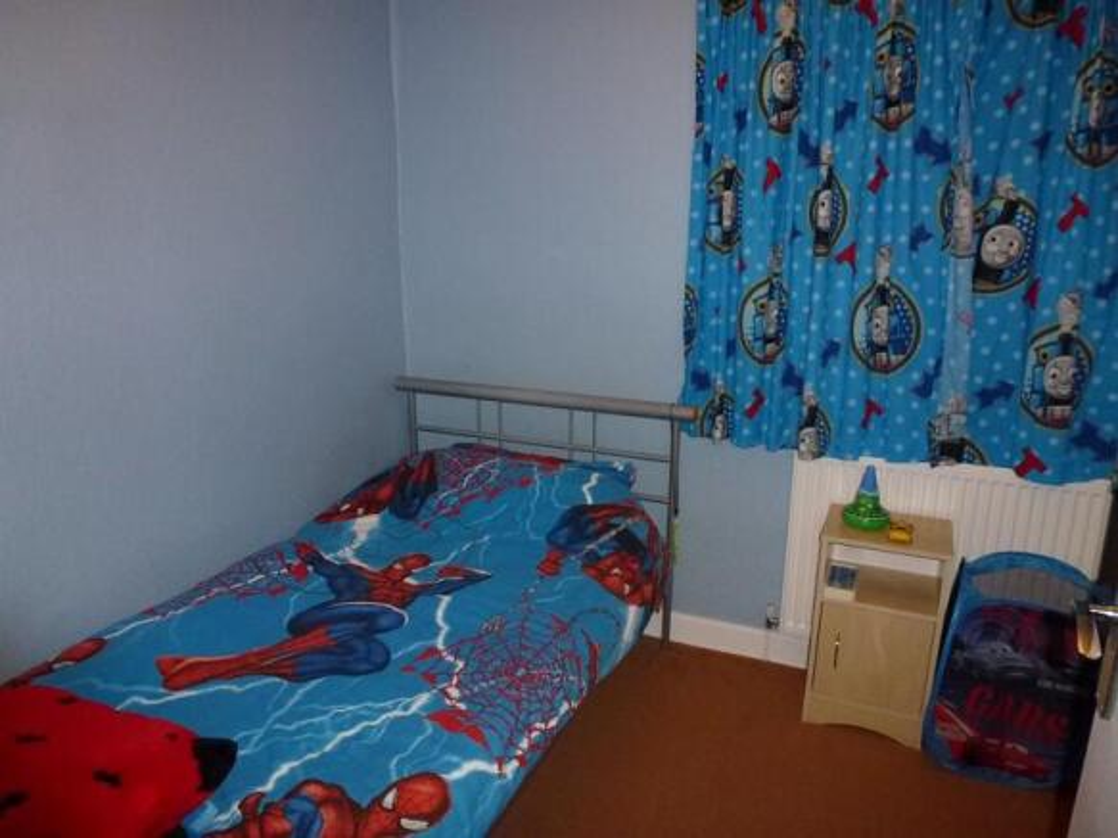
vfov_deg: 56.8
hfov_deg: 71.6
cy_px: 419
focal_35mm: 24
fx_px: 775
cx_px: 559
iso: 400
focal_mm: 4.3
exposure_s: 1/60
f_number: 3.3
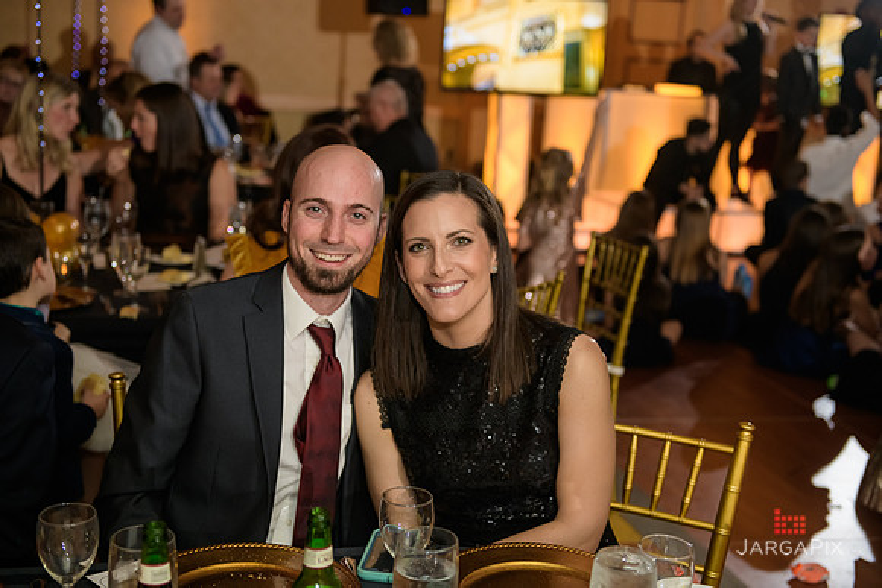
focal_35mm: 48
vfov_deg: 28.1
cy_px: 294
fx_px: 1176
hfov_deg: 41.1
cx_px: 441
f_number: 3.2
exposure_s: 1/125
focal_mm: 48
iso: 1250
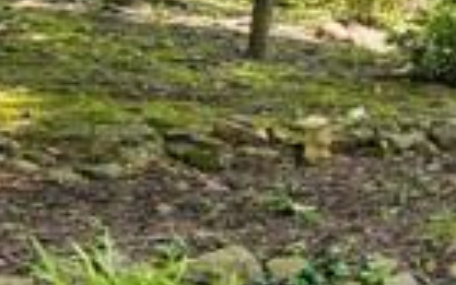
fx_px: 1492
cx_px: 1617
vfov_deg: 10.9
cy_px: 69
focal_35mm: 120
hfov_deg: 9.4
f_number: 8
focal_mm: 16
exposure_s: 1/30
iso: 125
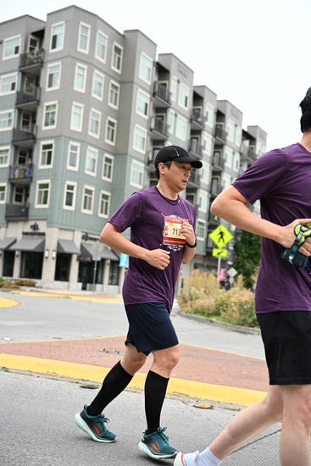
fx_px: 673
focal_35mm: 52
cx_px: 156
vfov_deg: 38.2
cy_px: 233
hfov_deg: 26.0
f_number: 4
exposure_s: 1/800
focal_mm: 52
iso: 1600
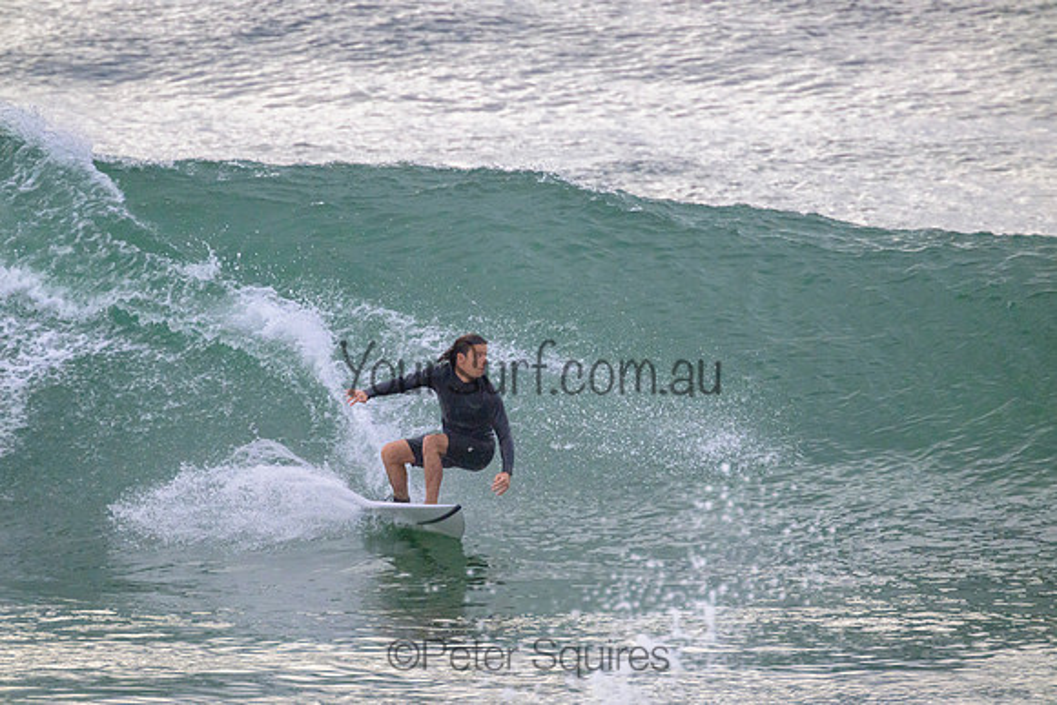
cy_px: 352
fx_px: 23493
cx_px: 528
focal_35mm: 800
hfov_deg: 2.6
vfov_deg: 1.7
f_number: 11
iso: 3600
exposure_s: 1/2000
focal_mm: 800
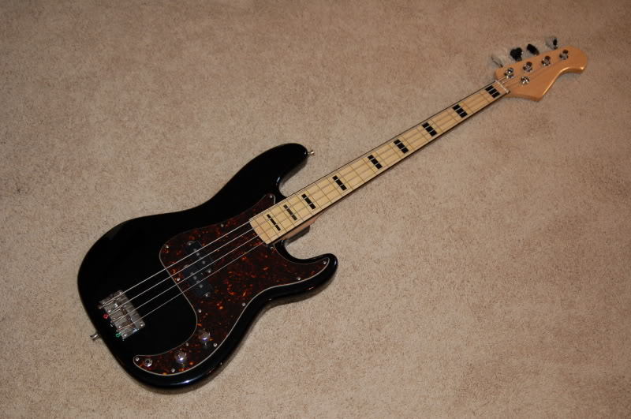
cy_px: 210
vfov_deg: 31.8
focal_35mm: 42
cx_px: 316
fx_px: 735
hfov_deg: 46.5
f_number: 3.3
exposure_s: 1/60
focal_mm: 28
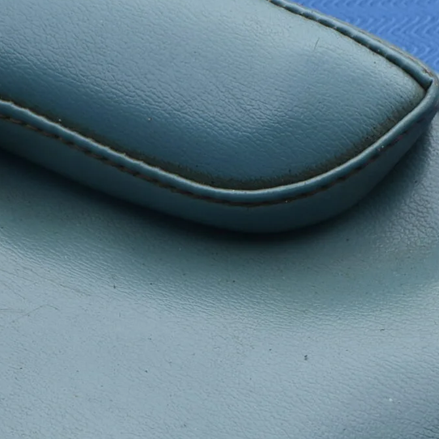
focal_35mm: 107
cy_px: 435
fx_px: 1535
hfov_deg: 16.2
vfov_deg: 16.0
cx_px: 101
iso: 200
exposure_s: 1/400
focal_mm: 22
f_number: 8
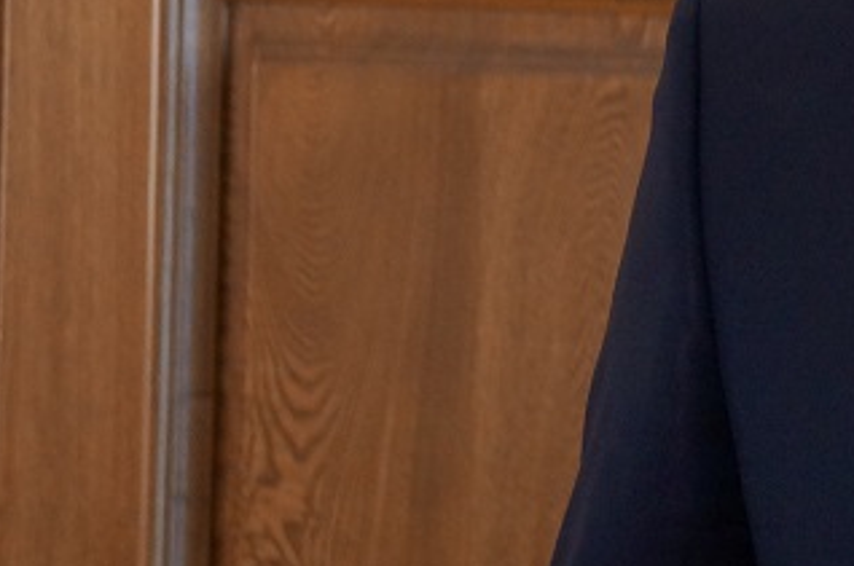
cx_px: 1260
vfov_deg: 5.7
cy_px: -180
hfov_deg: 8.5
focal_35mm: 237
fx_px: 5604
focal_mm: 49
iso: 1250
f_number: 5
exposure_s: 1/160
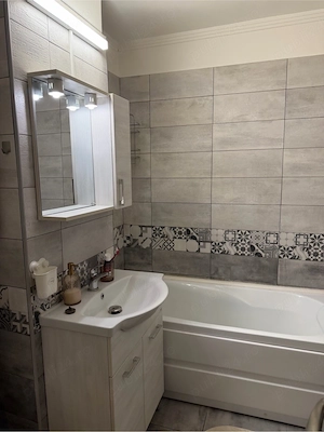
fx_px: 300
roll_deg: +0.4
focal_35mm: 24
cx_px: 162
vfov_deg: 71.6
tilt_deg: -8.4
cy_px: 216
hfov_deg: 56.8
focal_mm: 6.76
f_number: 1.78
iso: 200
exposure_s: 1/100
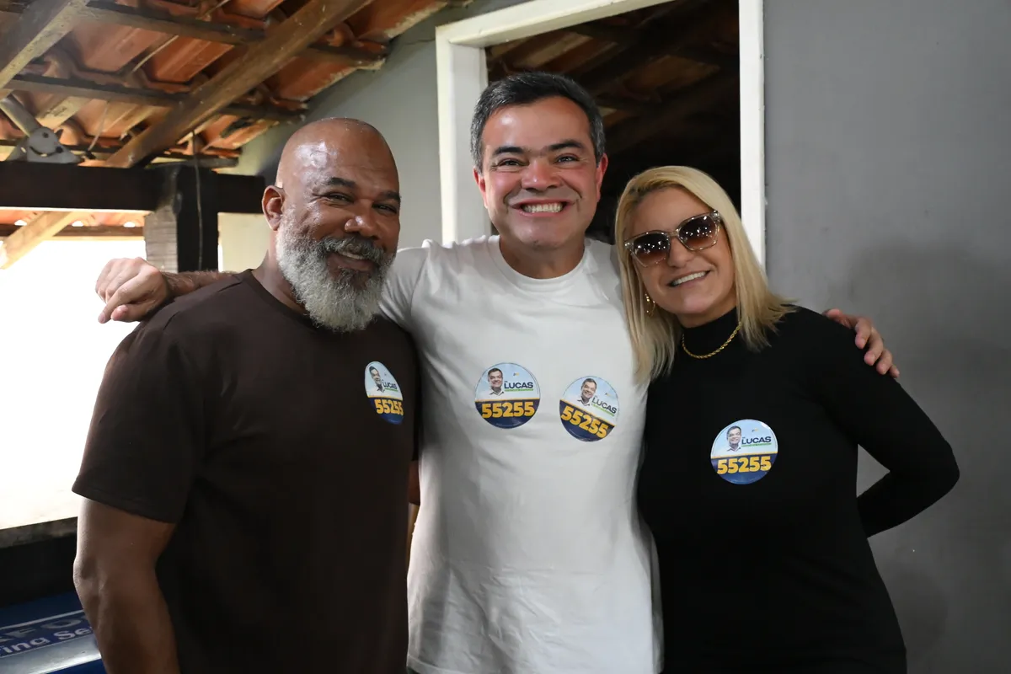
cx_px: 506
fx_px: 1179
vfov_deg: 31.9
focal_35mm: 42
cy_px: 337
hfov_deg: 46.4
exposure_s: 1/100
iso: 5000
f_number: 5
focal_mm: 28
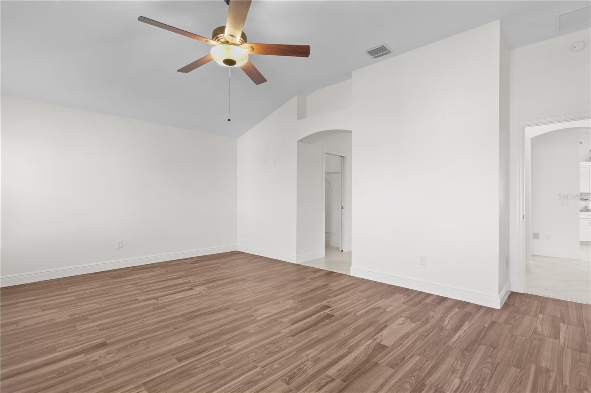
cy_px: 196
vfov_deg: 70.4
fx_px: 279
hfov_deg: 93.3
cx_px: 296
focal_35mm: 17
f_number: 9
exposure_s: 1/1.67
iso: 400
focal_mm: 17
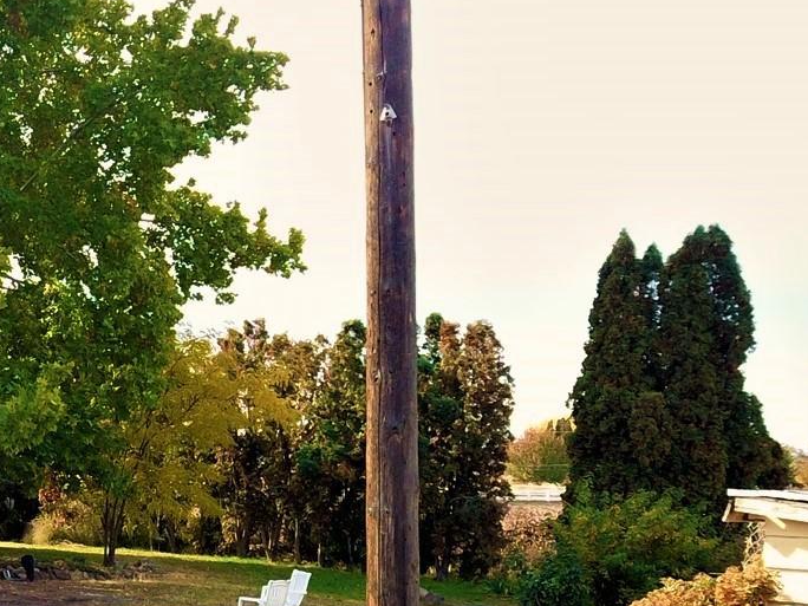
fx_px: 1774
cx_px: -38
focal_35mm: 76
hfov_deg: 24.3
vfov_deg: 19.0
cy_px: 578
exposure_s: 1/100
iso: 110
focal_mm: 4.73
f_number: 2.2
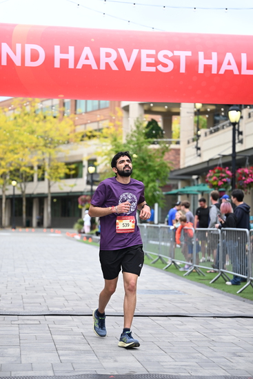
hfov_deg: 17.7
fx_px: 811
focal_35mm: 77
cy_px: 190
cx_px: 126
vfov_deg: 26.3
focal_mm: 77
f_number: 2.8
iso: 640
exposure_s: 1/2000
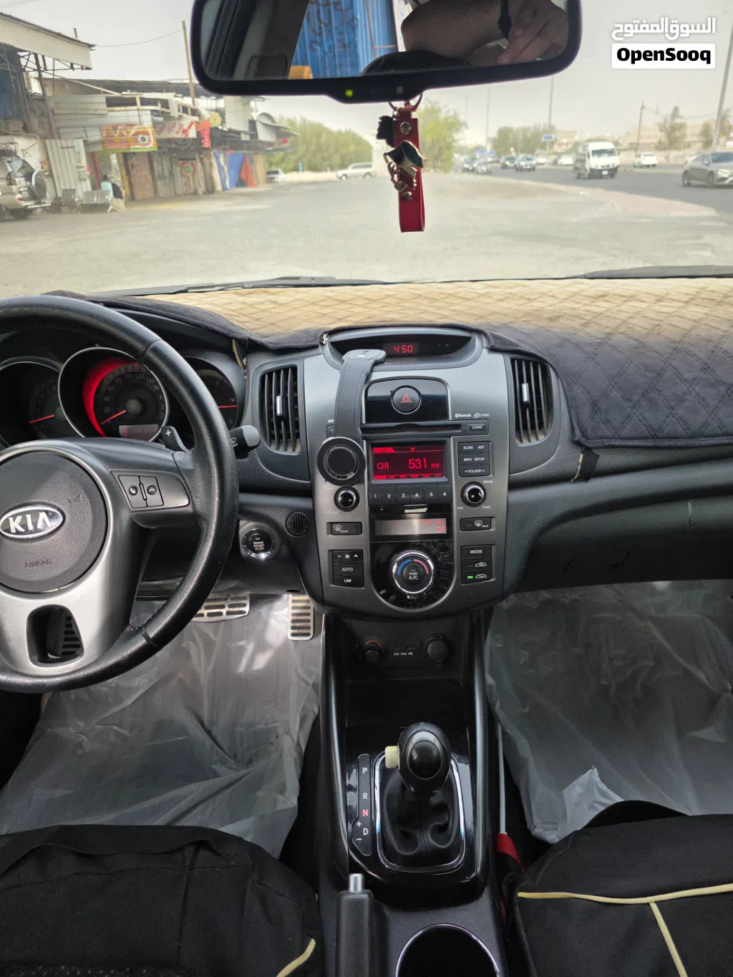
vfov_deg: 73.9
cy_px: 488
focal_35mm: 23
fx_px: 649
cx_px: 366
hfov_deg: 58.9
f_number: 1.7
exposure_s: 1/359
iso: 50
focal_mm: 6.3
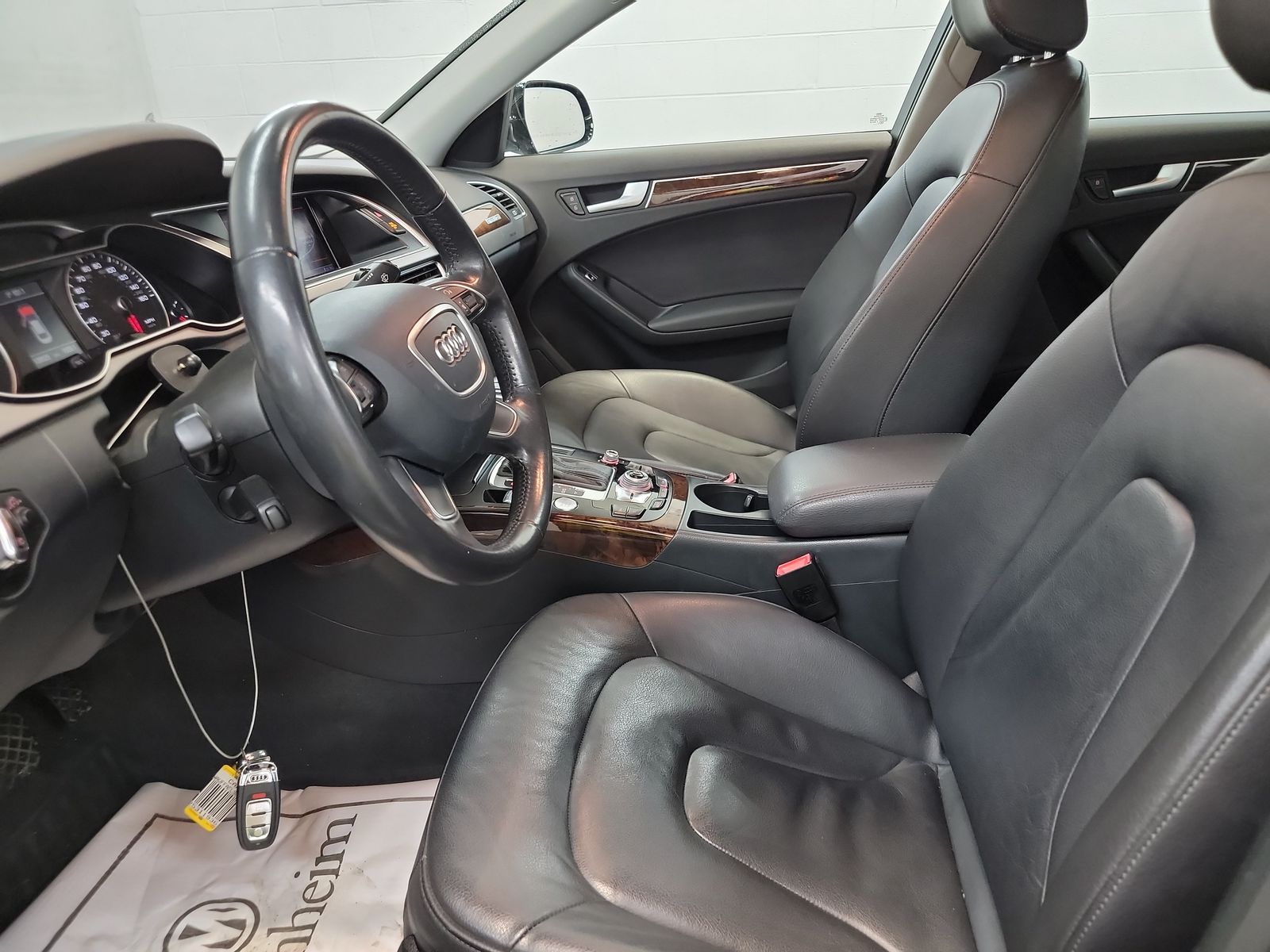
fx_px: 881
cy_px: 476
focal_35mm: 24
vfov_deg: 56.8
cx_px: 635
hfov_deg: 71.6
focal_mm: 6.7
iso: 1056
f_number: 1.8
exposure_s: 1/59
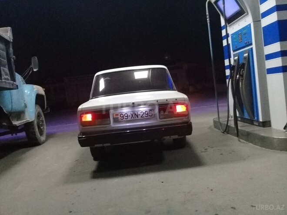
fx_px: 257
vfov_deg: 45.4
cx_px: 144
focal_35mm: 31
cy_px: 108
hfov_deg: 58.4
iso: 500
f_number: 2.2
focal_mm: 3.3
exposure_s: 1/17
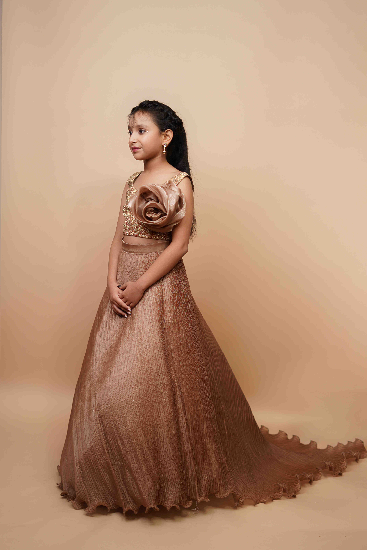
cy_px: 275
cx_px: 184
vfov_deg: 39.6
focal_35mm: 50
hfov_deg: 27.0
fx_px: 765
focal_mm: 50
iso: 160
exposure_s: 1/200
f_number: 1.8
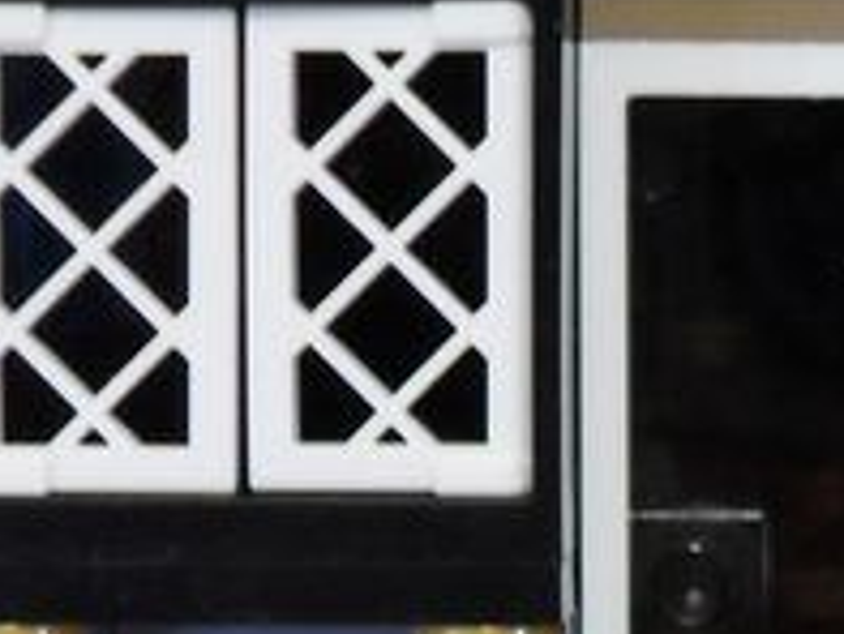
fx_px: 3464
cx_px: 1024
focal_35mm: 142
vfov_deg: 10.4
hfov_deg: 13.5
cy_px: 510
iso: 200
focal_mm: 6.2
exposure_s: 1/8
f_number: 2.8
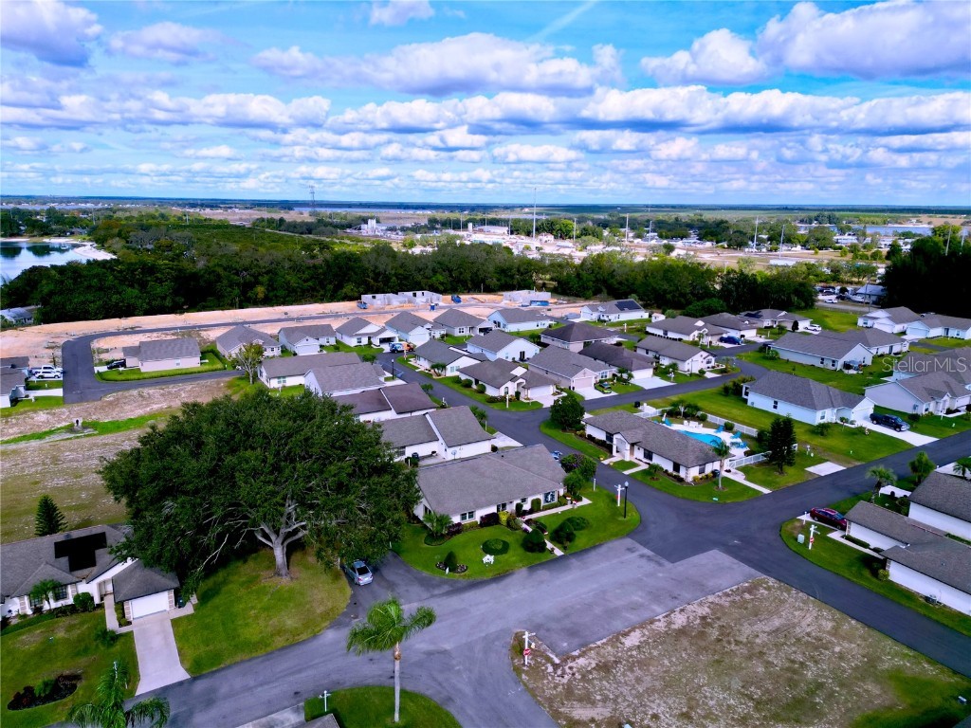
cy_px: 364
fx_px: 673
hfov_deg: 71.6
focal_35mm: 24
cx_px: 486
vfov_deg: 56.8
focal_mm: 6.72
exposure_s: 1/3200
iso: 150
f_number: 1.7
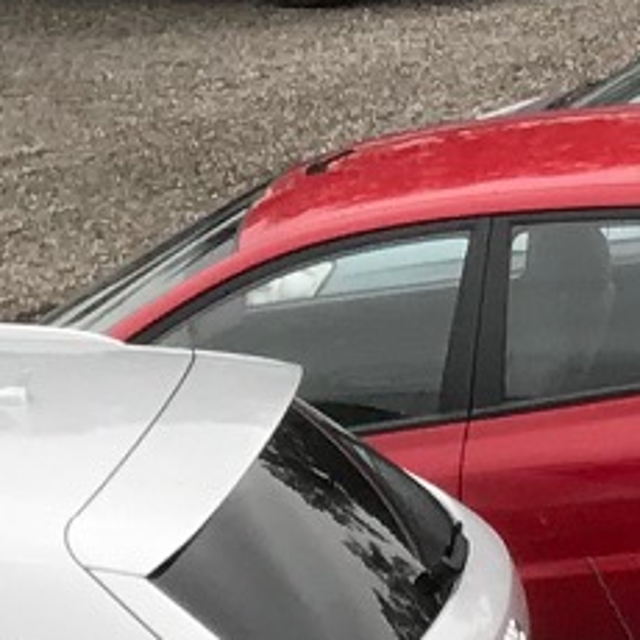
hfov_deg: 6.6
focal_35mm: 217
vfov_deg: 8.0
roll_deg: +1.1
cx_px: 2471
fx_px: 4539
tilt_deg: -11.4
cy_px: 92
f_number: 1.8
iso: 20
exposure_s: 1/143
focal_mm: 3.99
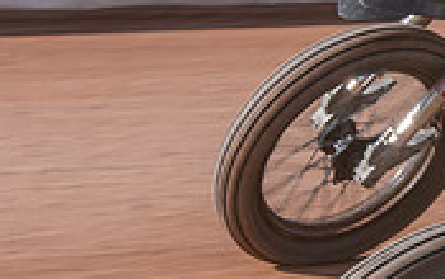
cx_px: 532
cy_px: 133
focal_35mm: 577
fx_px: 7009
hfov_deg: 3.6
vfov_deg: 2.3
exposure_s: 1/250
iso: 125
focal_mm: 130
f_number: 8
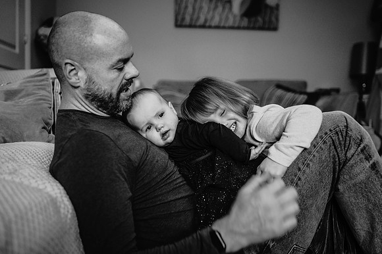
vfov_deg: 37.8
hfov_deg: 54.5
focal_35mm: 35
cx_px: 191
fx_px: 371
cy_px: 127
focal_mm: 35
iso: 500
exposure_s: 1/160
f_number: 2.2
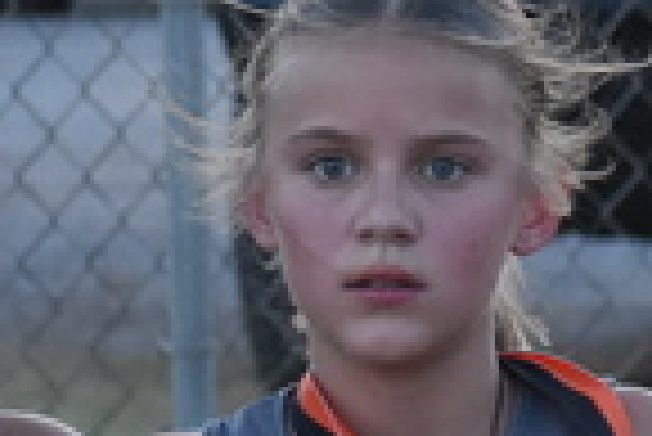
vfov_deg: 1.9
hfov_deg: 2.8
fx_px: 13397
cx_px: 1668
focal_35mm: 739
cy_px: 479
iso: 1600
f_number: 4.5
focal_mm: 70
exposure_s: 1/500
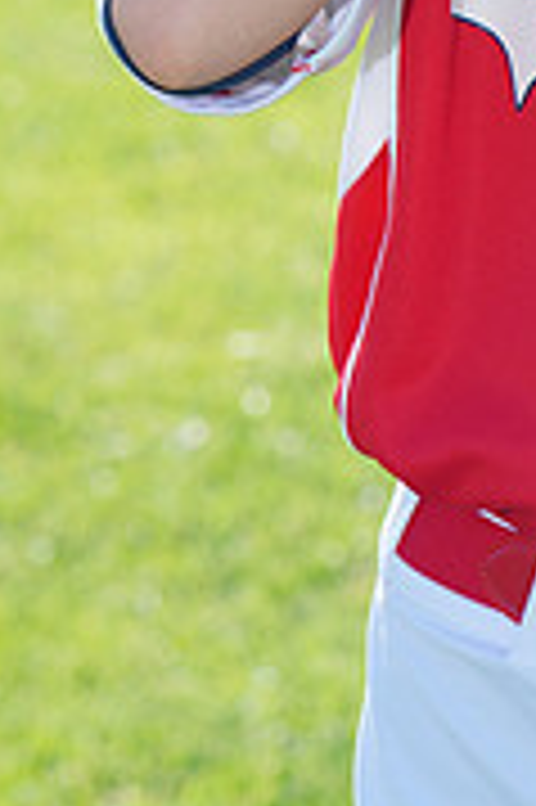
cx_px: 745
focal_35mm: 597
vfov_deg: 3.4
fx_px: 13358
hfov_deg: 2.3
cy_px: -369
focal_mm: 184
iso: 200
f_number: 9
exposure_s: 1/200
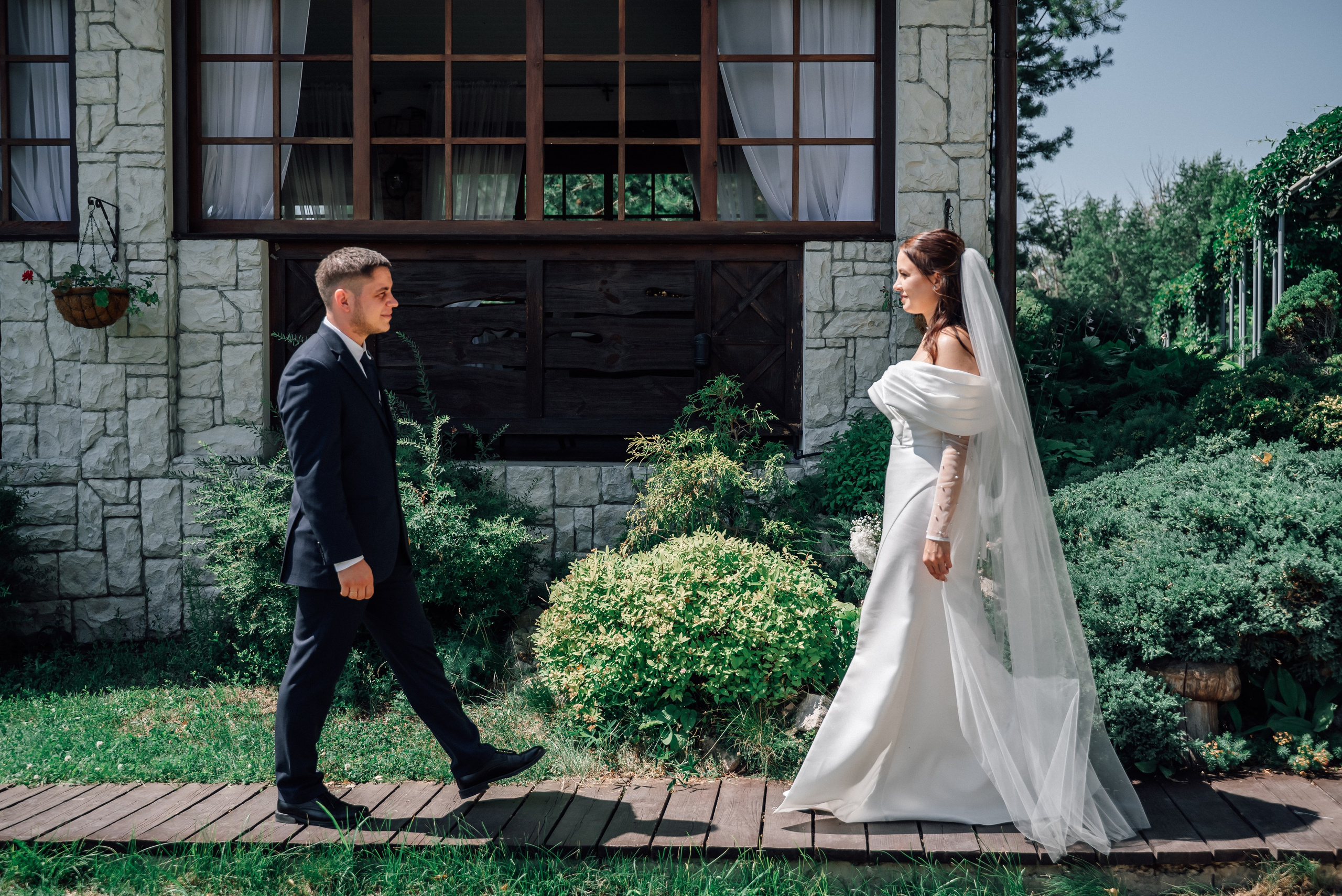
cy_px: 448
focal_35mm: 37
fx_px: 1397
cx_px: 671
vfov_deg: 35.6
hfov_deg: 51.3
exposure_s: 1/1600
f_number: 3.2
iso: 100
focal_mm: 37
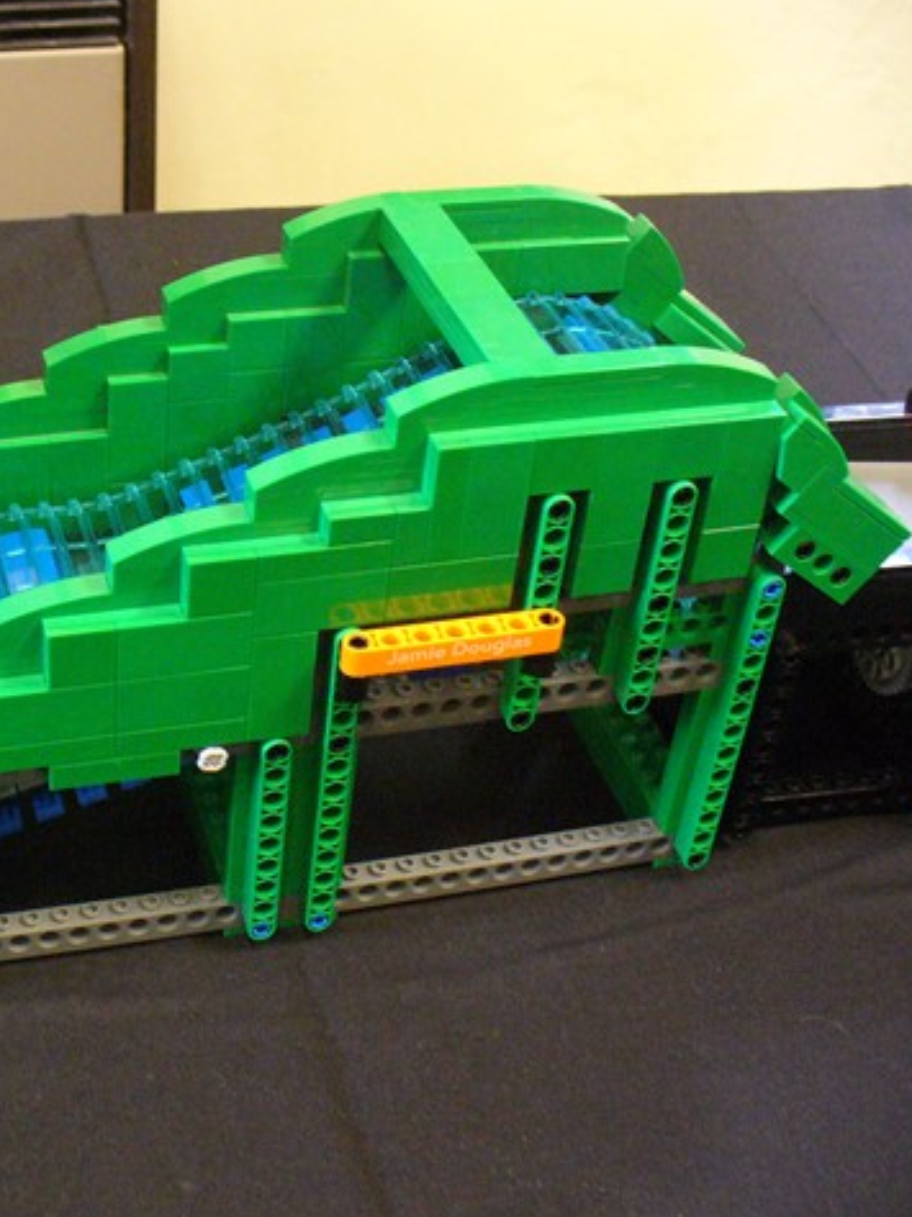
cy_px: 608
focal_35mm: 50
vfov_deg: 38.2
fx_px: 1758
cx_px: 154
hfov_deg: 28.3
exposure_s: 1/20
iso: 400
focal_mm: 6.1
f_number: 2.8
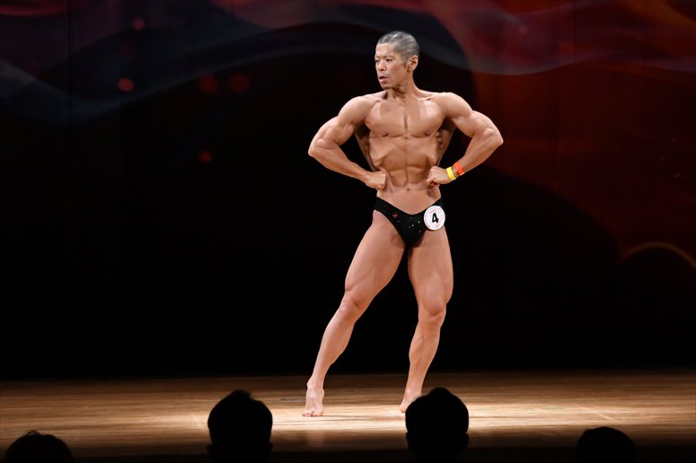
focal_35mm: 255
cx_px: 348
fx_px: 4928
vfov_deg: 5.4
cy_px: 232
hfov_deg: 8.1
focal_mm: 170
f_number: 5.6
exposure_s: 1/400
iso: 3200
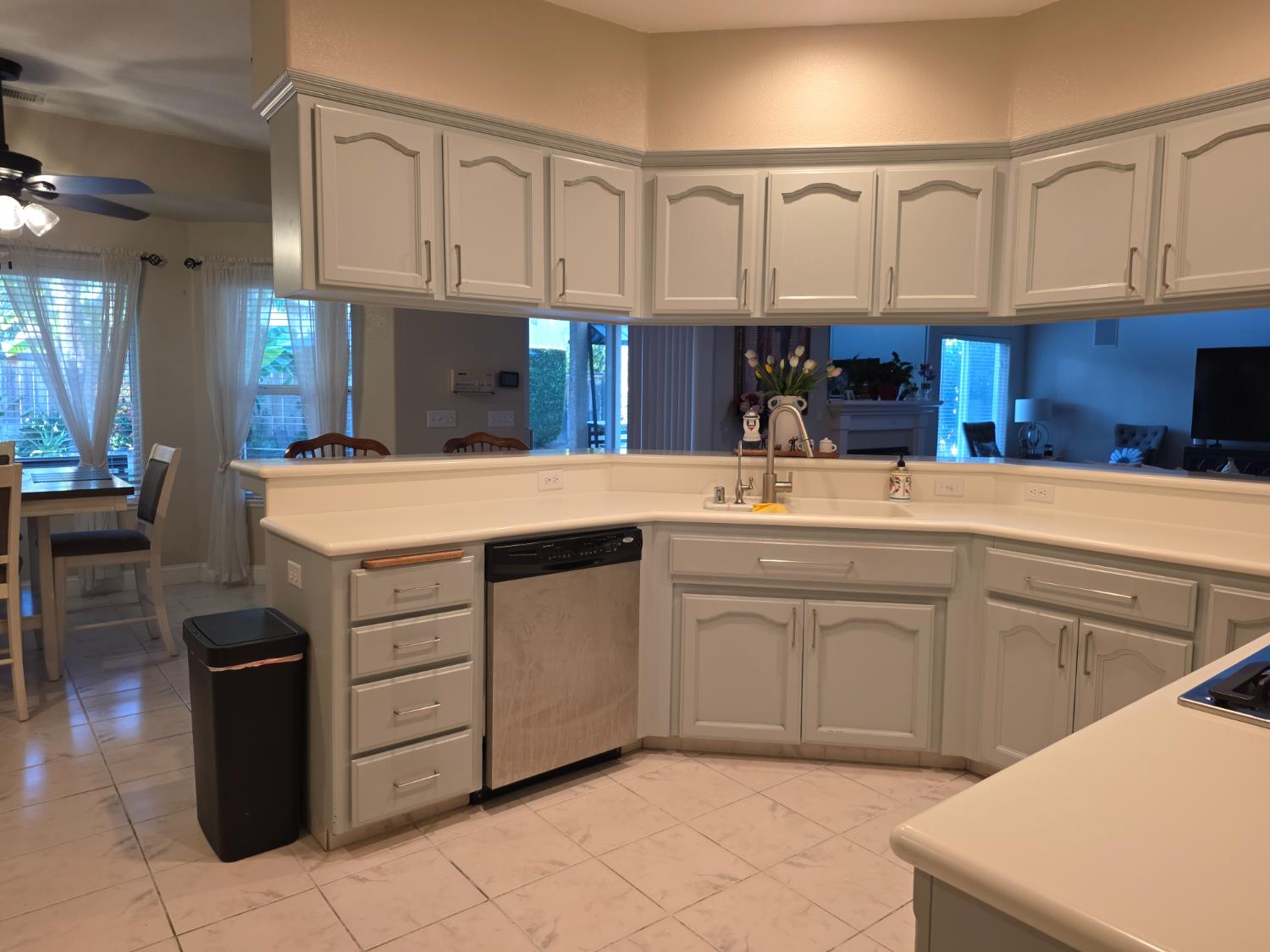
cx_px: 635
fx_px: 844
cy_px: 476
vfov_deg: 58.9
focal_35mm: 23
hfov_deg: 73.9
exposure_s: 1/120
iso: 160
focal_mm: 6.25
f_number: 1.7
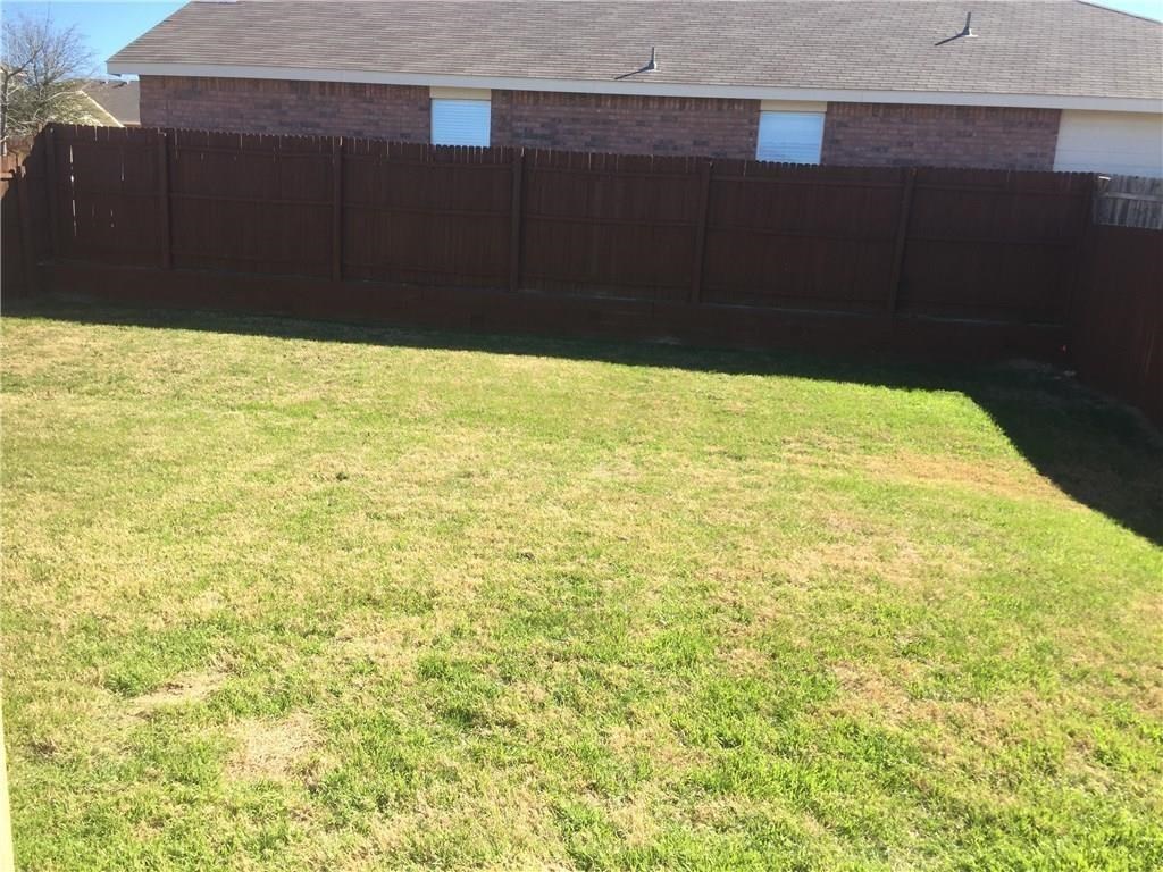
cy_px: 436
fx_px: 974
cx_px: 582
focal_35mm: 29
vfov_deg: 48.2
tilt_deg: -12.6
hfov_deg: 61.7
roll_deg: -4.2
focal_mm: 4.15
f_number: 2.2
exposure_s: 1/760
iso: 32
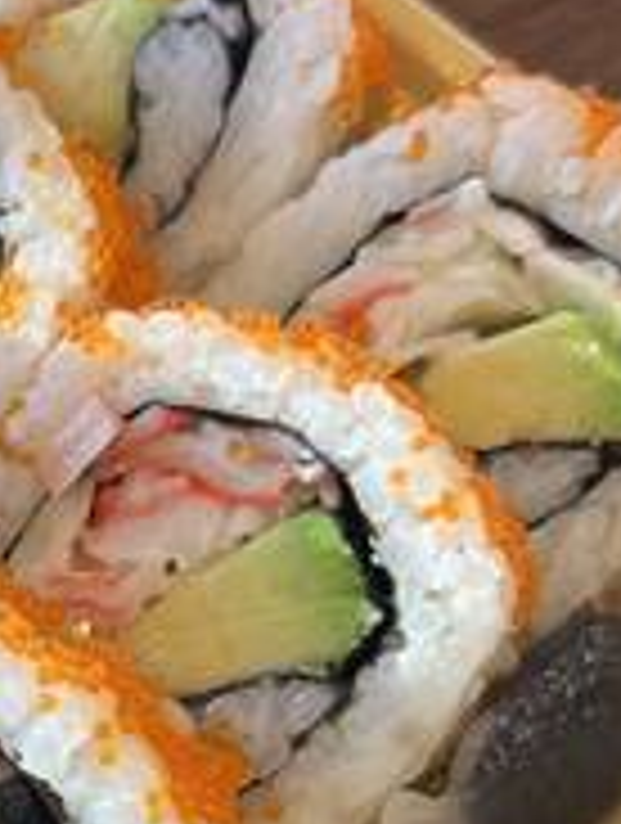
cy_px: 727
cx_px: -212
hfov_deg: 13.7
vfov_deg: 18.6
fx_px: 2479
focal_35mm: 104
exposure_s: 1/100
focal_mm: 5.1
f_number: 1.6
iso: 80
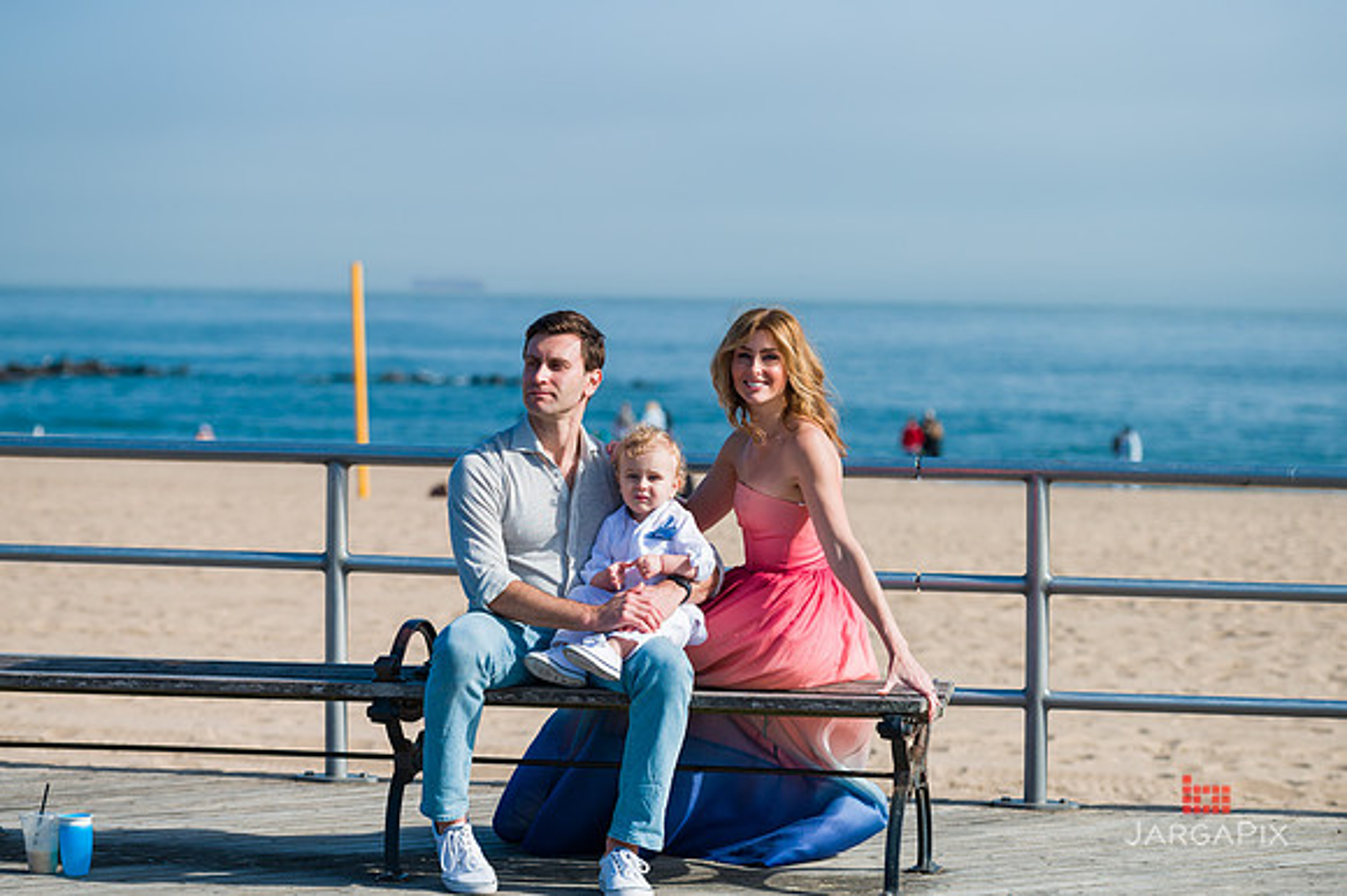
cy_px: 448
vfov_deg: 12.4
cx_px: 674
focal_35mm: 110
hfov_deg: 18.6
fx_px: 4113
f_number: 4
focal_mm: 110
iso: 200
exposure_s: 1/3200
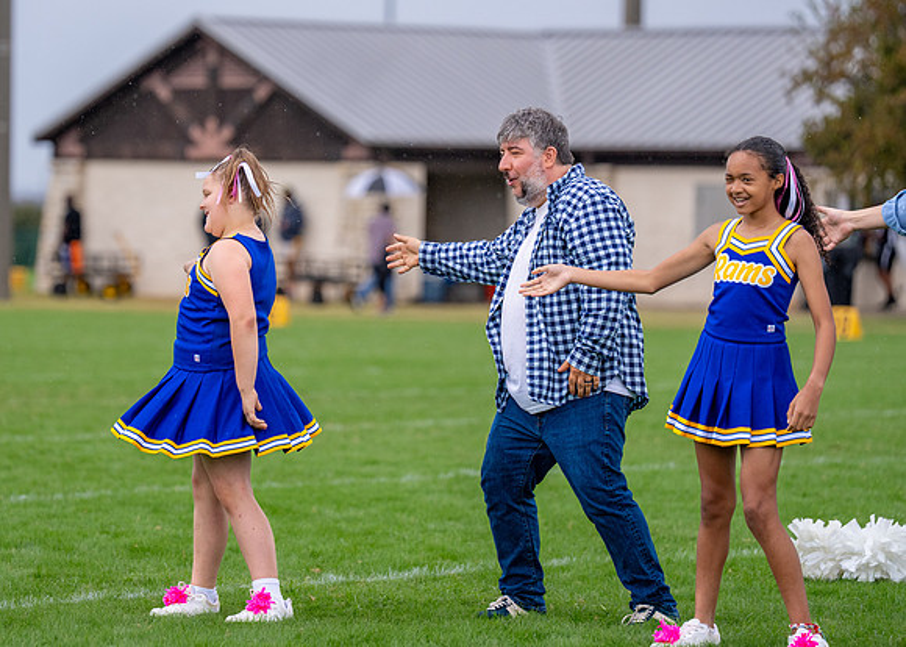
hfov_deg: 9.5
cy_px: 242
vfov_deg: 6.8
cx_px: 283
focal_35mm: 211
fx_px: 5441
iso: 500
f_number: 2.8
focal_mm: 155
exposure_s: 1/1600
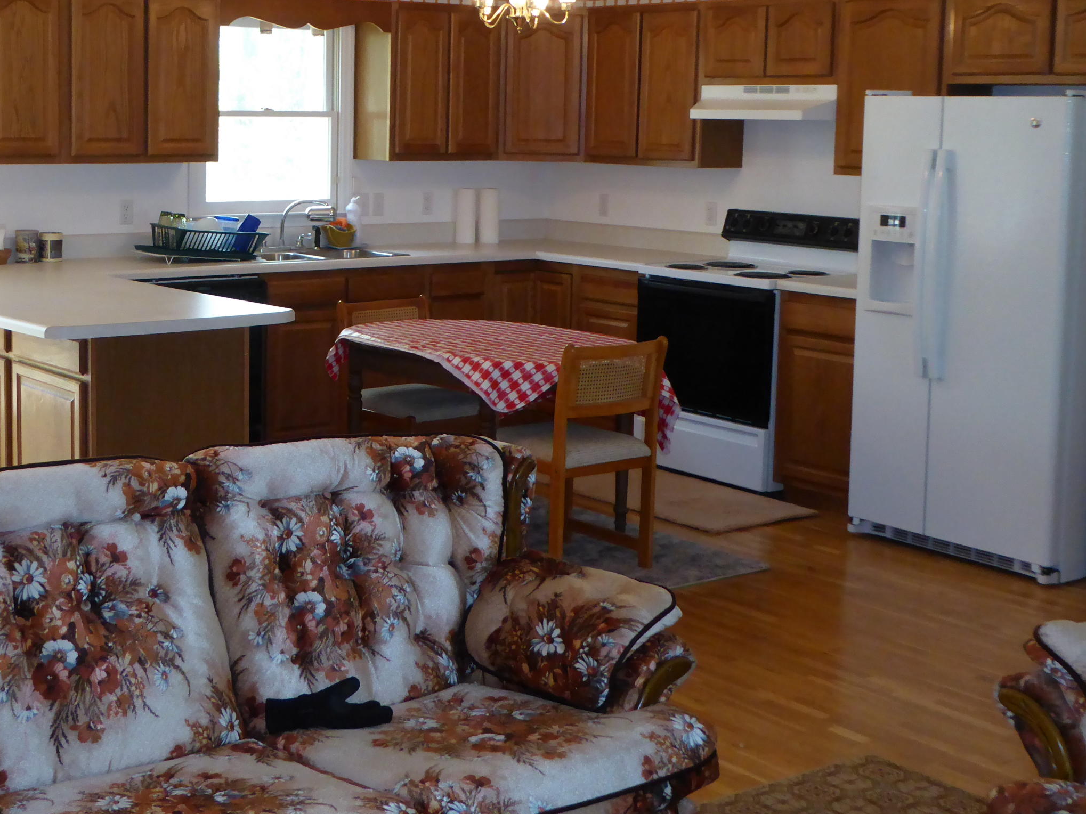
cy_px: 270
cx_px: 301
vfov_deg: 27.3
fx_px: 1663
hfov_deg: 35.5
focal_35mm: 53
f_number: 3.7
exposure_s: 1/60
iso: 400
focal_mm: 6.3
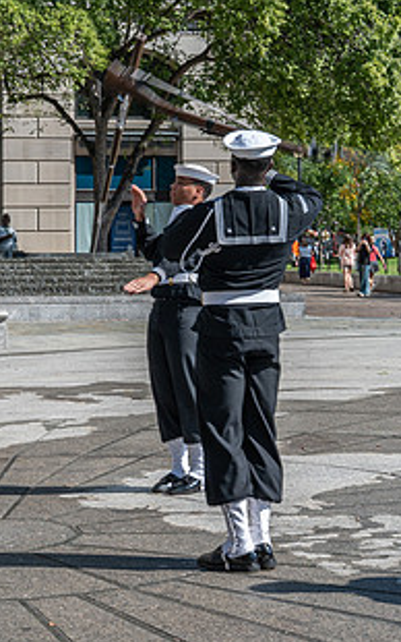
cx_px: 134
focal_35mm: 96
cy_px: 292
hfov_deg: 13.6
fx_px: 1677
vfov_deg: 21.6
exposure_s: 1/200
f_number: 11
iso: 160
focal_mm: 38
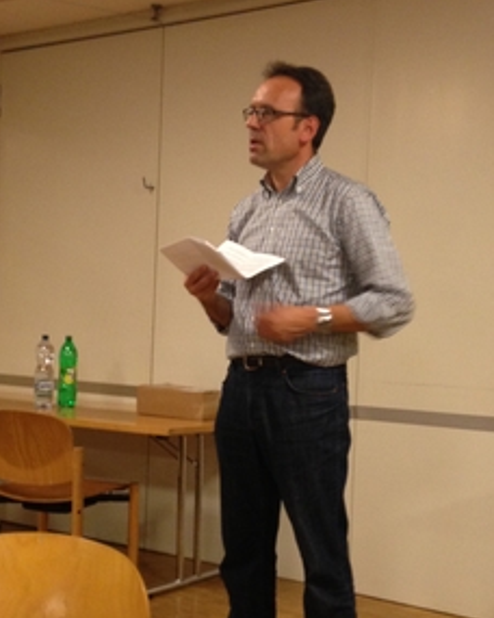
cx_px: 218
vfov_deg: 30.9
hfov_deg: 25.0
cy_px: 366
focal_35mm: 61
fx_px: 1115
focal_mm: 4.12
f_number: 2.4
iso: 200
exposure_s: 1/20
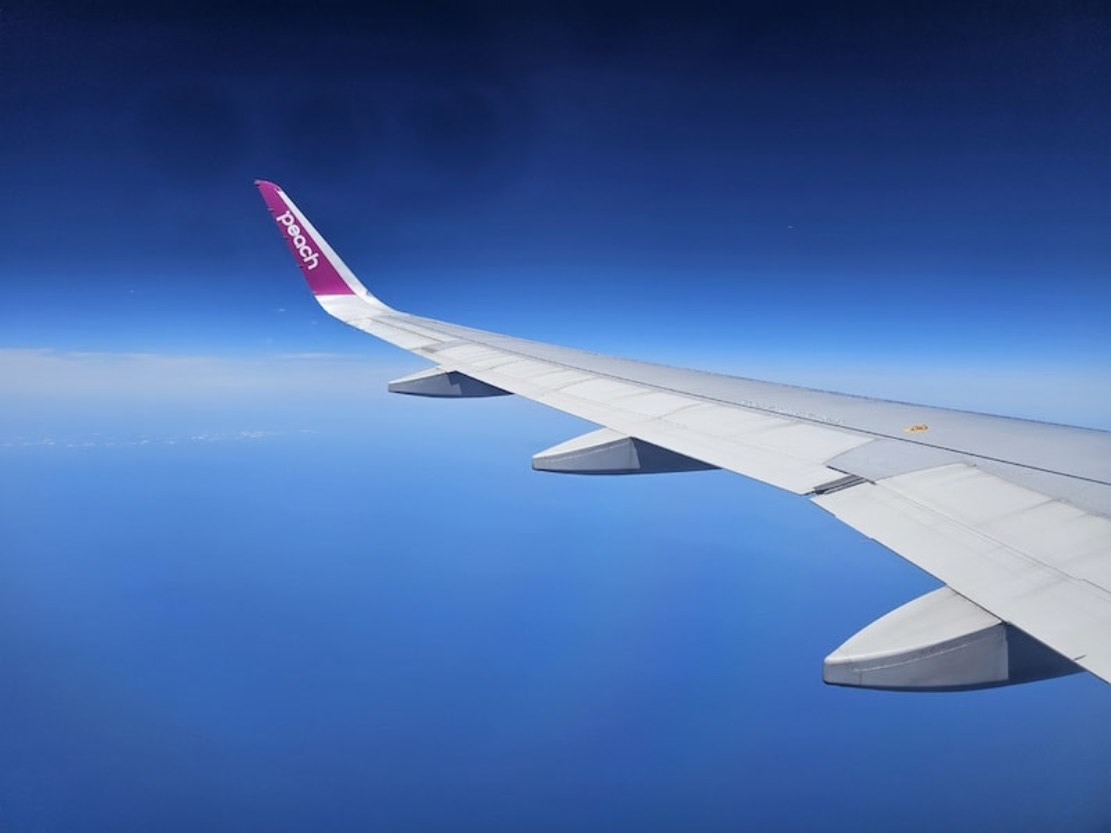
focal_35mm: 23
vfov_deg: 58.9
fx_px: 738
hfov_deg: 73.9
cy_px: 416
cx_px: 556
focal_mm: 6.3
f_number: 1.7
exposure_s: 1/1429
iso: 10
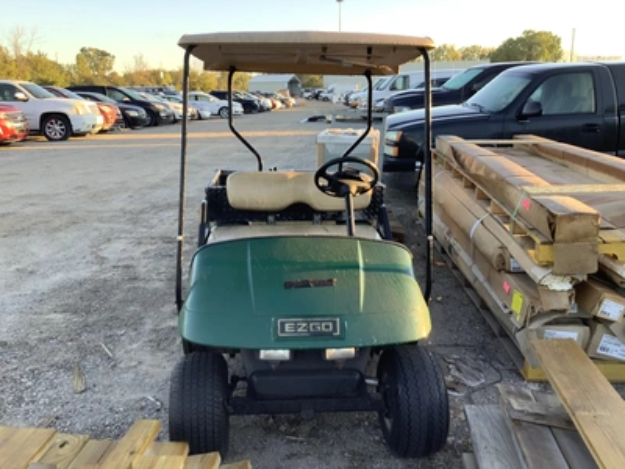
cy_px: 234
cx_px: 312
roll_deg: +0.8
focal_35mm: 31
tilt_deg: -18.4
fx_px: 560
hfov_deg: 58.4
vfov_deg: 45.4
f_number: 2.4
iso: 64
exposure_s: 1/120
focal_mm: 3.3
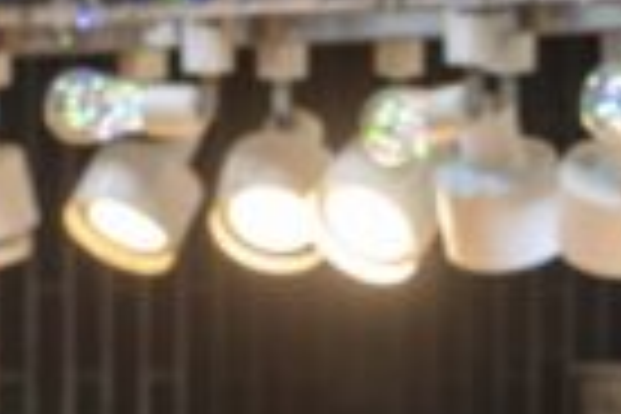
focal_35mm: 297
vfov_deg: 4.6
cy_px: 871
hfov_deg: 6.9
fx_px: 5123
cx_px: 508
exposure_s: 1/160
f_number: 5
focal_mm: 40
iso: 400
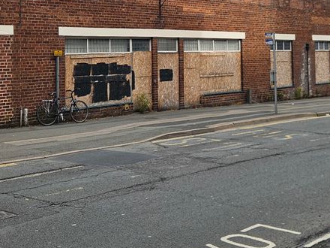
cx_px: 213
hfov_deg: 33.0
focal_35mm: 58
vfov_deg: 24.4
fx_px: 553
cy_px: 15
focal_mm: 5.4
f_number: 1.8
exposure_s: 1/1606
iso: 25
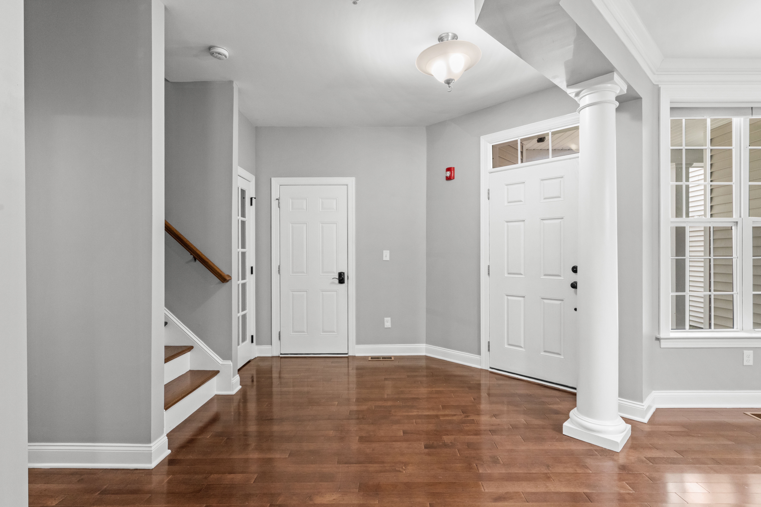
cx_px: 380
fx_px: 361
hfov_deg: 92.9
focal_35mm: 17
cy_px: 254
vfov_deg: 70.1
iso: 3200
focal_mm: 17.1
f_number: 11
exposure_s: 1/6
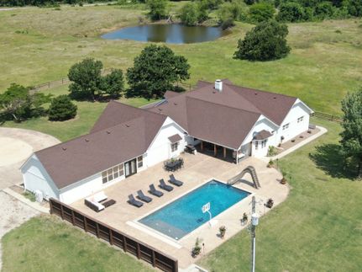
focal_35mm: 48
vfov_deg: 30.3
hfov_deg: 39.7
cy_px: 136
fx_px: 502
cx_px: 181
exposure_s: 1/640
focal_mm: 8.6
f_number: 3.8
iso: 100
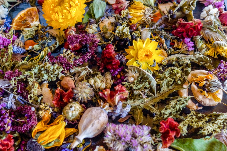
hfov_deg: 43.6
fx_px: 284
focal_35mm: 45
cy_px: 76
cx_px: 114
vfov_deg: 29.8
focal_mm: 30
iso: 1600
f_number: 5.6
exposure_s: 1/20
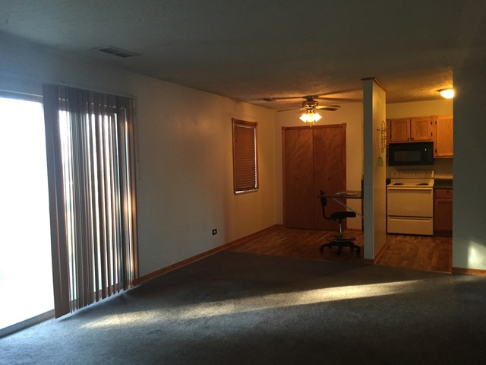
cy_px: 182
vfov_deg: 48.2
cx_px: 243
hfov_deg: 61.7
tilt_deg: -2.1
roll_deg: +1.5
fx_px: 407
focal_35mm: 29
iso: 160
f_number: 2.2
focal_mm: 4.15
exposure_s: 1/30
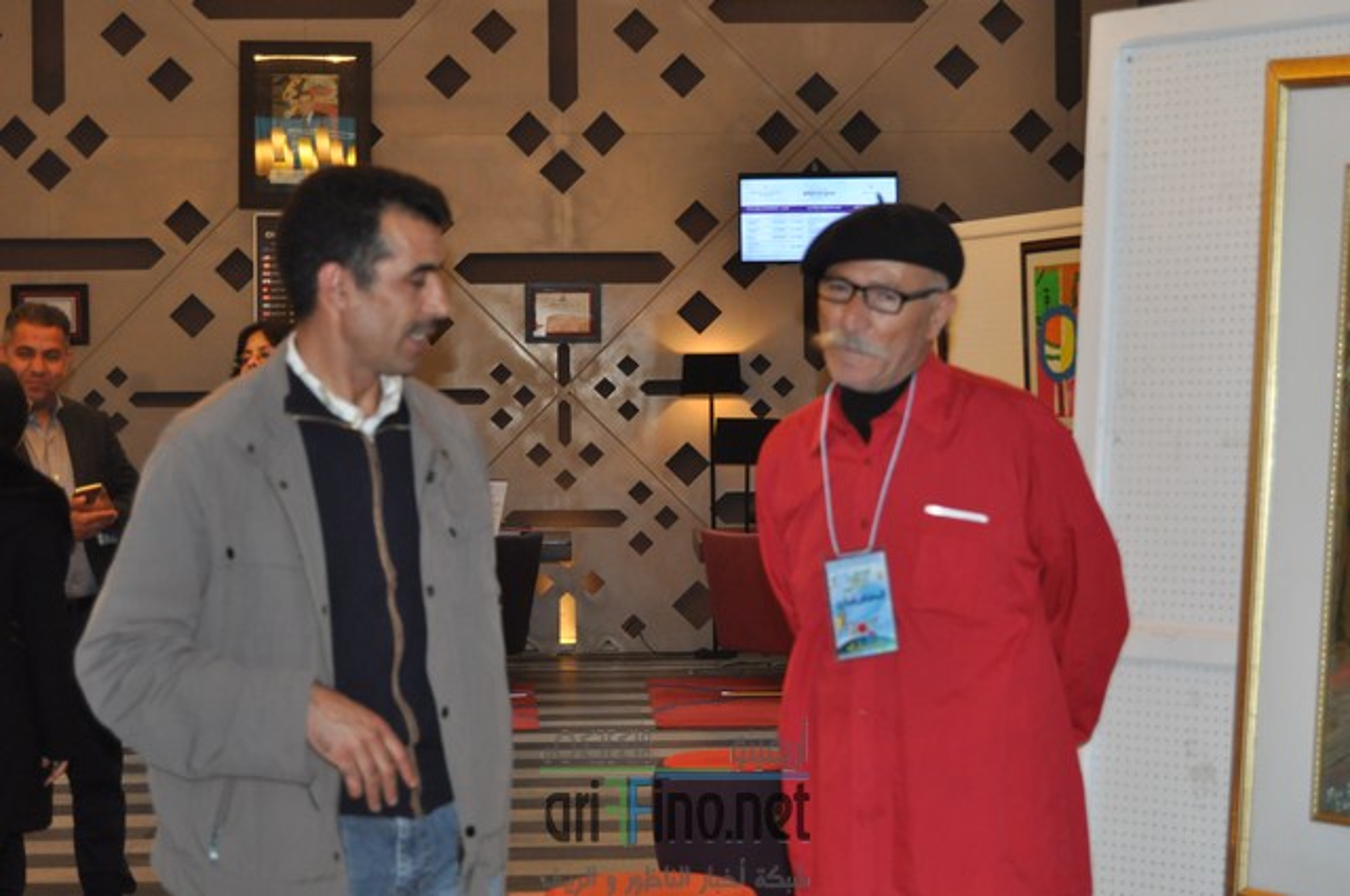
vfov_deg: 17.4
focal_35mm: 78
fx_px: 2921
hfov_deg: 26.0
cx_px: 675
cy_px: 448
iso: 800
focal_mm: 52
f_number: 5.6
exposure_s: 1/60
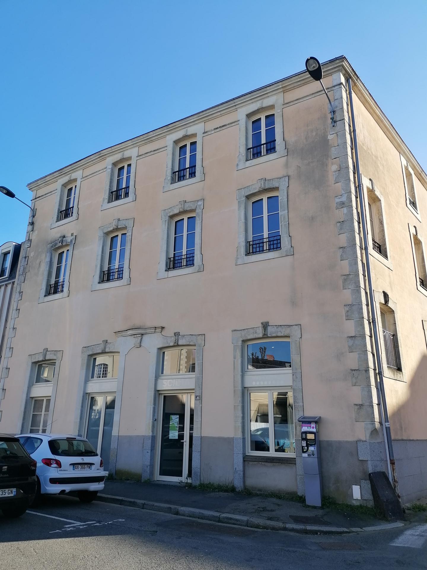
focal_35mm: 27
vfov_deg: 65.3
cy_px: 285
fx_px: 444
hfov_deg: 51.4
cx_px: 214
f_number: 1.8
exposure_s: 1/662
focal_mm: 4.75
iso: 50
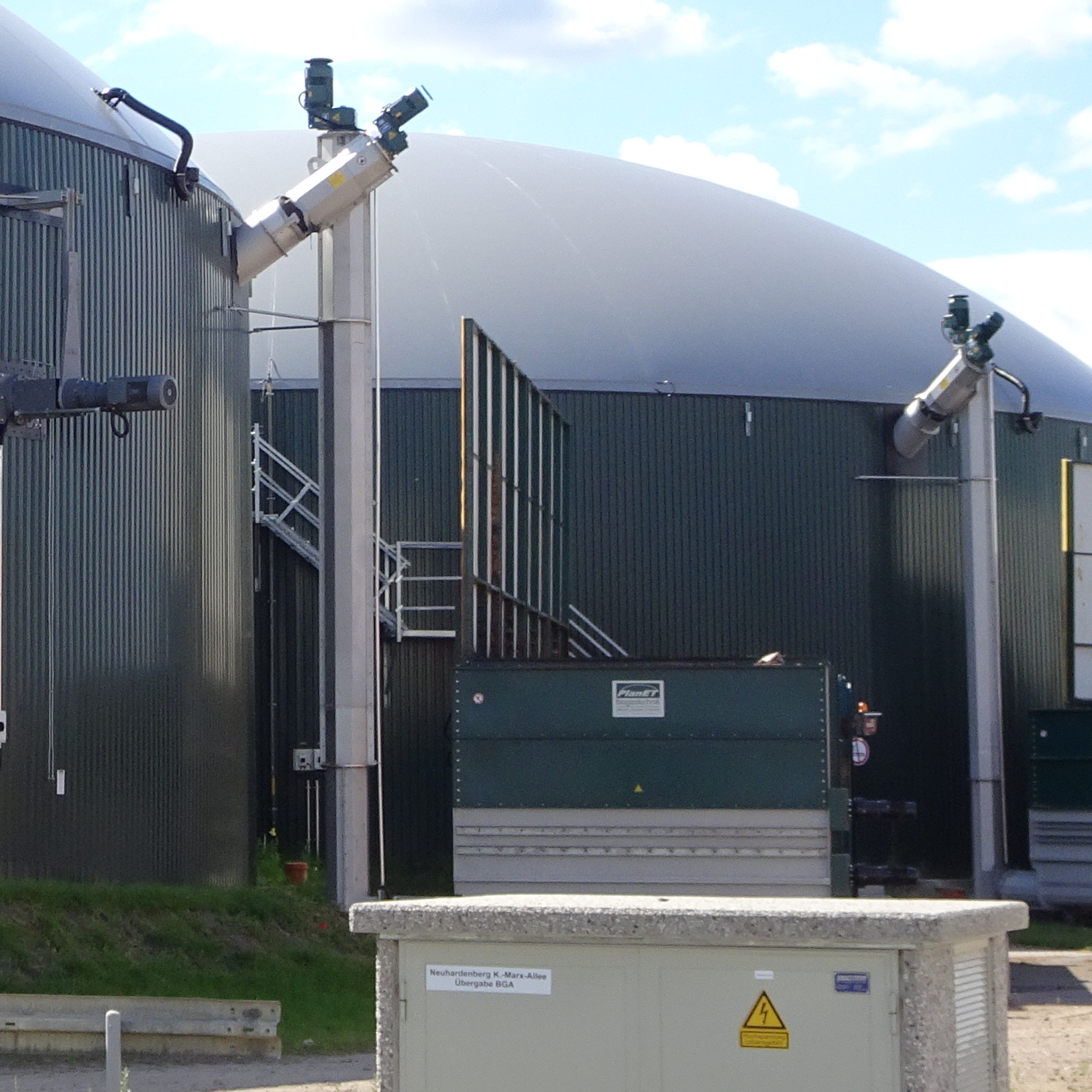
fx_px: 3890
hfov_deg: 15.5
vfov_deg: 16.0
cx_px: -184
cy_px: 406
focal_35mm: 109
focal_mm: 7.05
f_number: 4
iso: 80
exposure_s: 1/400
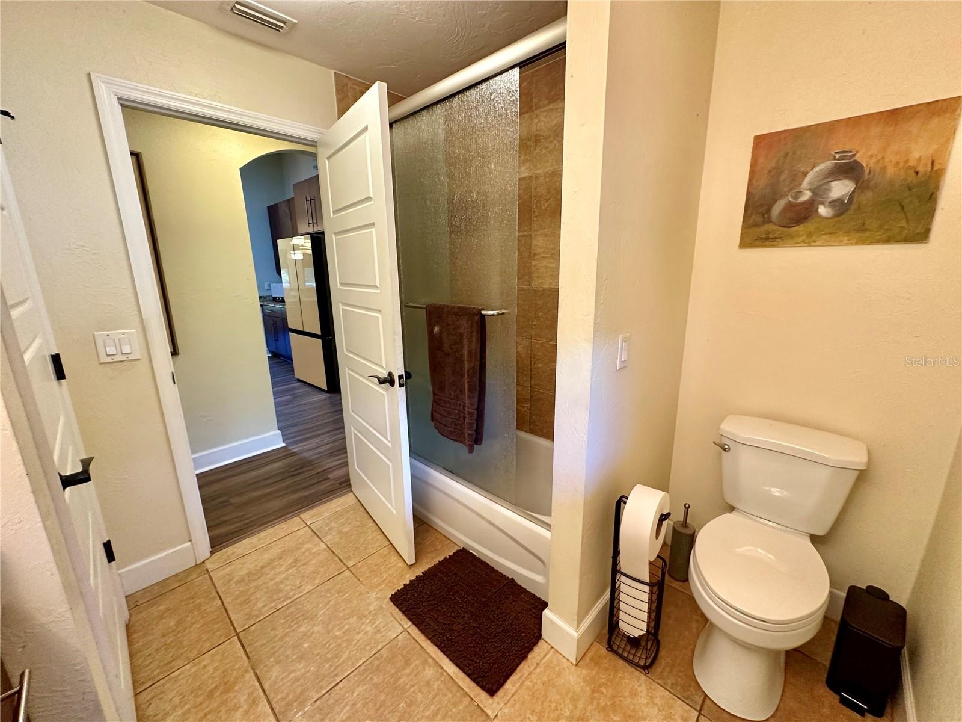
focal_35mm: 14
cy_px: 361
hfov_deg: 102.1
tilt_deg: -13.4
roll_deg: +0.7
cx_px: 481
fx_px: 389
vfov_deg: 85.7
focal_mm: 2.22
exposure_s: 1/60
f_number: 2.2
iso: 250
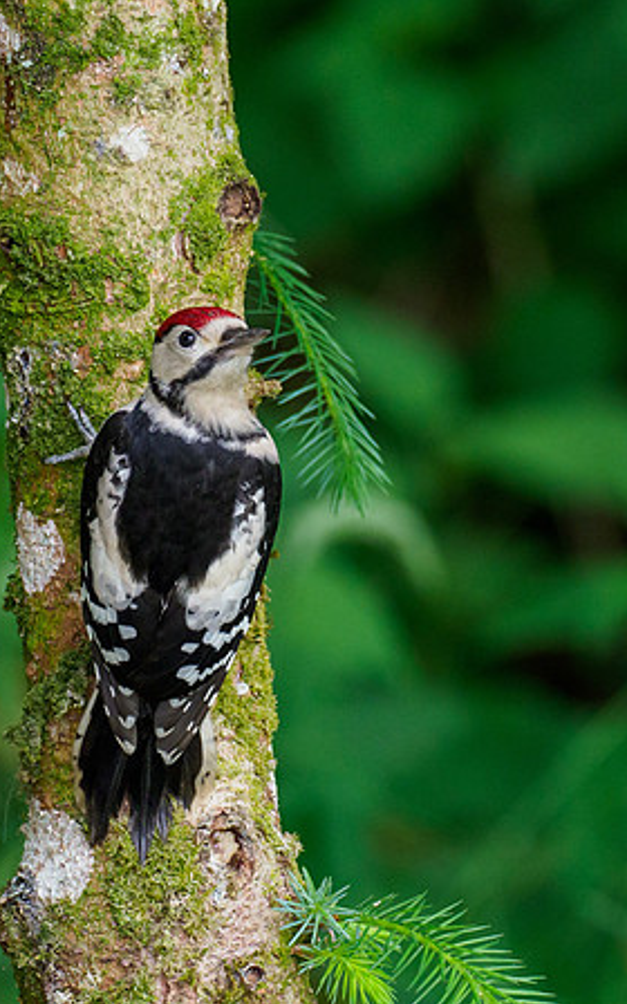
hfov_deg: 1.1
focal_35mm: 1158
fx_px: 31660
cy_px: 323
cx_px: 275
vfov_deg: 1.8
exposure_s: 1/320
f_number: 4
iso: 1000
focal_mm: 300
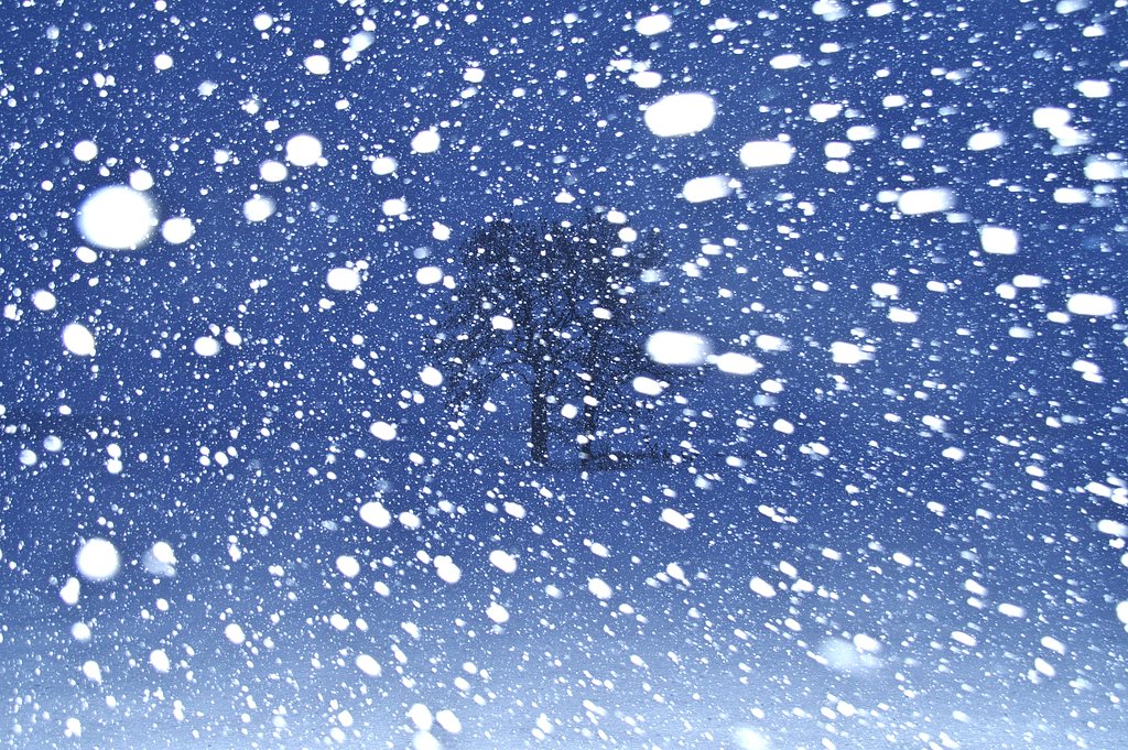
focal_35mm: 45
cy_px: 375
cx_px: 564
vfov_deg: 29.8
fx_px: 1409
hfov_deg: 43.6
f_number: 6.7
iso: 200
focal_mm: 30
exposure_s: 1/60
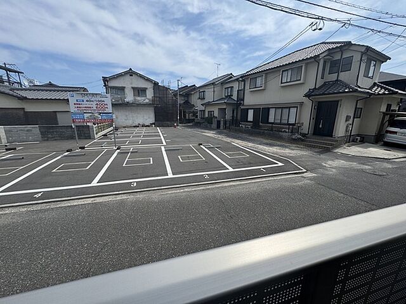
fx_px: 164
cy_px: 152
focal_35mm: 14
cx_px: 203
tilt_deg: -14.6
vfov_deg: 85.7
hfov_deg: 102.1
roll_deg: -0.5
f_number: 2.2
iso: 50
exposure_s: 1/1880
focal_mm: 2.22
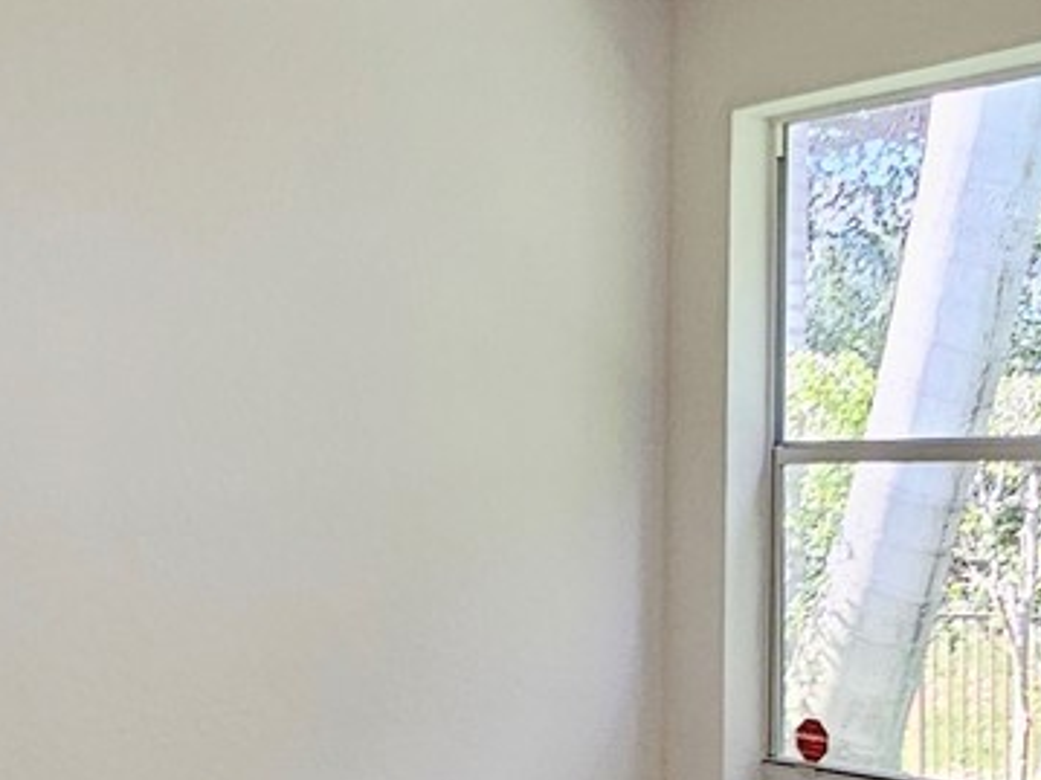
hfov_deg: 32.9
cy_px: 606
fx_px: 1744
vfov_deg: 24.9
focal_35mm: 58
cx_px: 339
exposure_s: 1/60.2
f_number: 2.2
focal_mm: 2.2
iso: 64
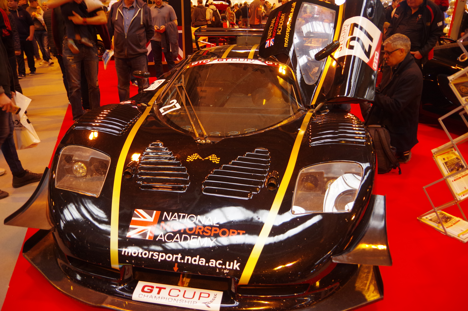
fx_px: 351
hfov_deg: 67.4
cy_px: 156
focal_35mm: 27
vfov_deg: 47.8
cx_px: 234
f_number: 3.5
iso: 1600
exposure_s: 1/40
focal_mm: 18
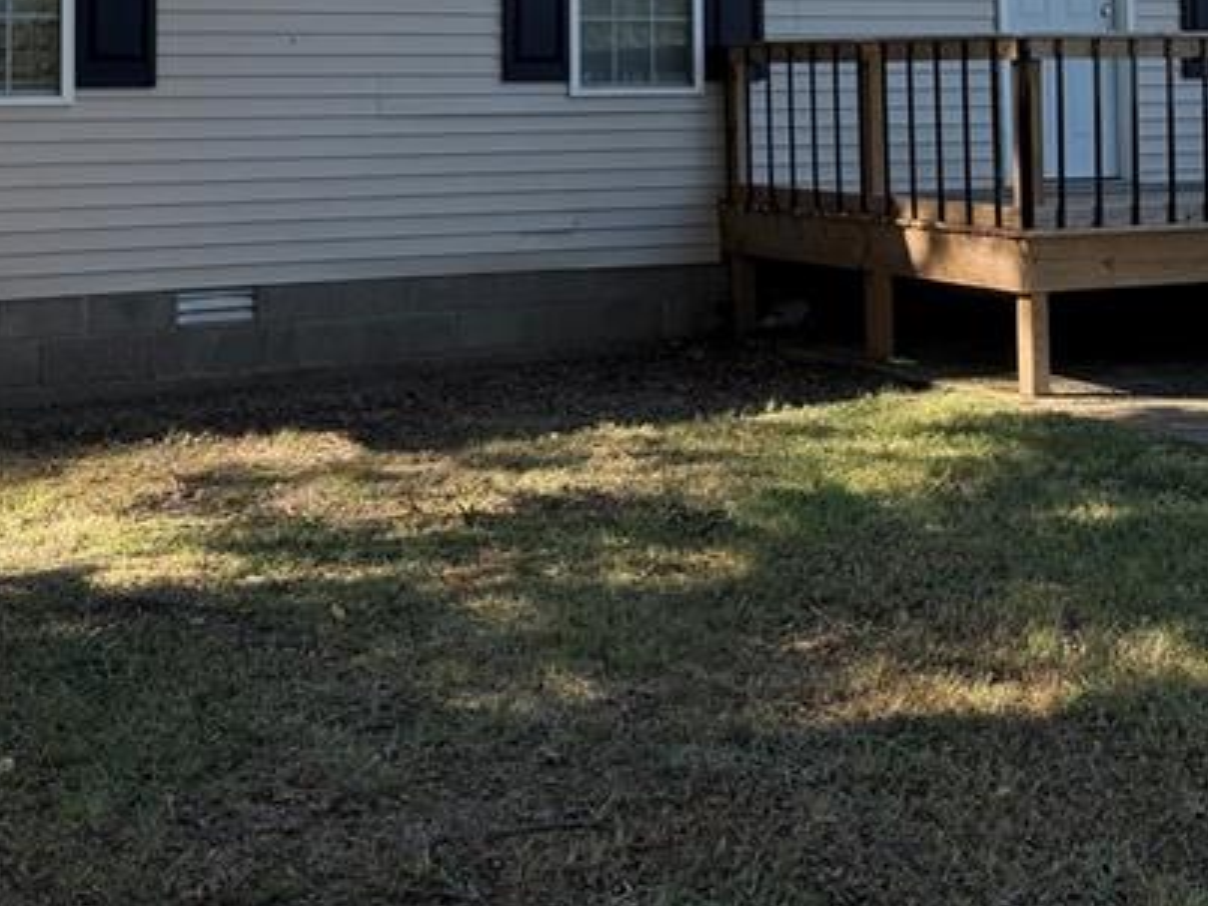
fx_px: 2128
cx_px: 588
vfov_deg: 22.9
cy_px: -26
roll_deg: +0.9
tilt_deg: +2.5
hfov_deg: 31.7
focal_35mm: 61
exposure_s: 1/1727
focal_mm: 6.76
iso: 80
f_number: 1.78
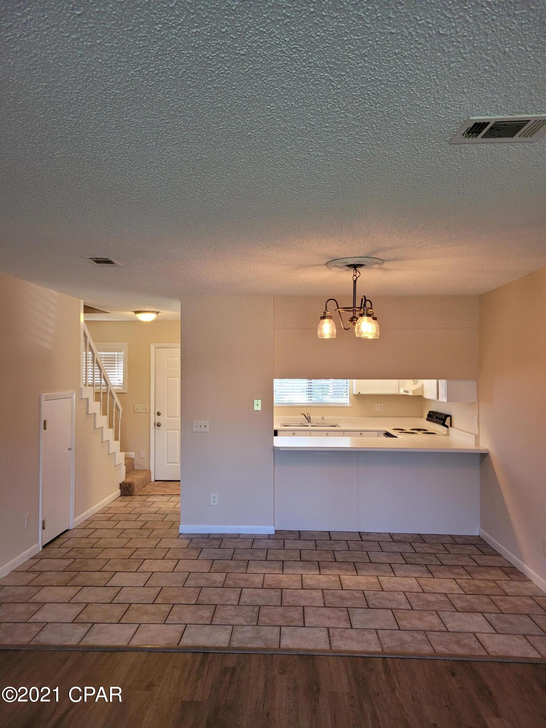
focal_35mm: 26
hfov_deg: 53.1
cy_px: 364
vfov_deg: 67.3
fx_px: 547
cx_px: 273
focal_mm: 5.4
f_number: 1.8
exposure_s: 1/119
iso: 250
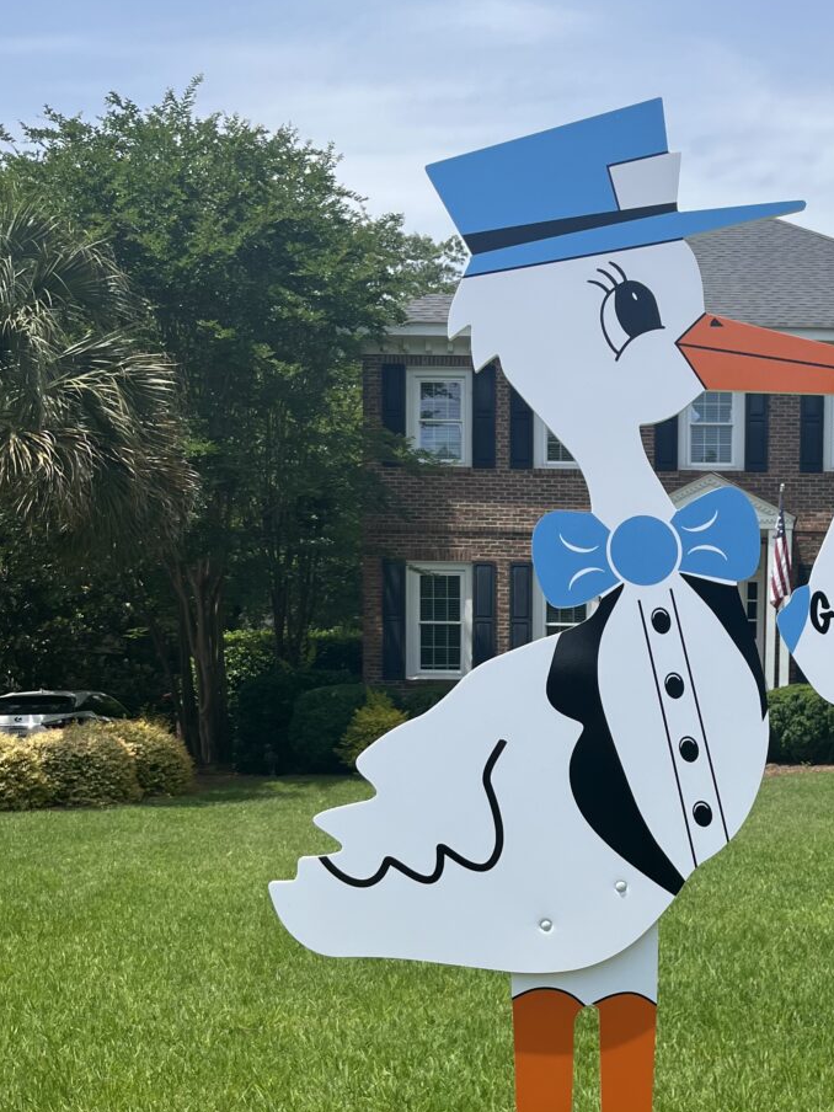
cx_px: 711
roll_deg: -0.5
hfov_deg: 30.5
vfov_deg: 40.5
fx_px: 1478
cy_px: 772
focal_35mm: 46
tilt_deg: -2.3
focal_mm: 5.1
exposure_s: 1/3745
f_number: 1.6
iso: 50
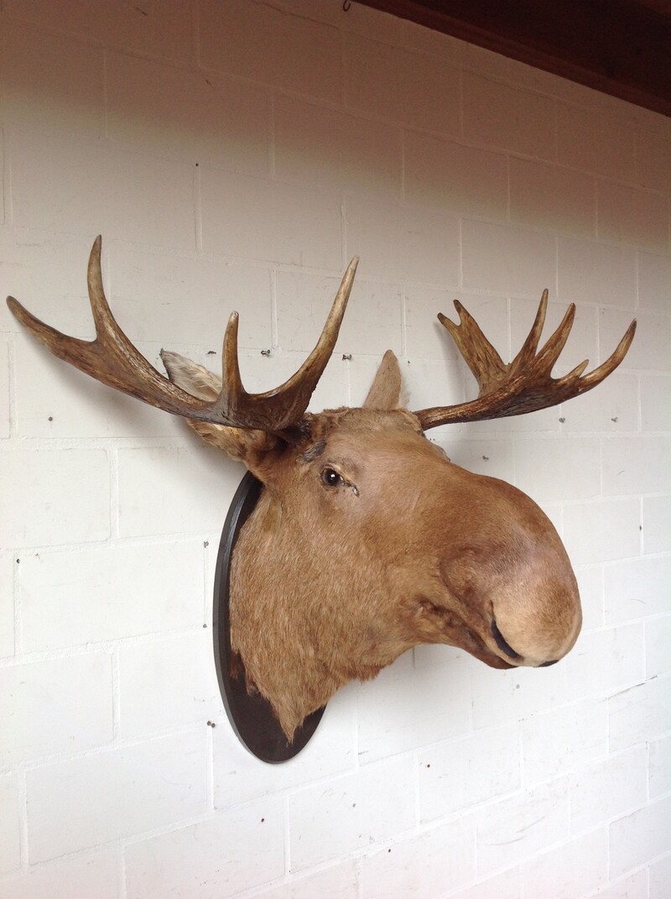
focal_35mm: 35
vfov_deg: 52.7
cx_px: 336
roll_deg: +2.4
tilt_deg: -1.5
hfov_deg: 40.6
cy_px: 450
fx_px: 907
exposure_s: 1/120
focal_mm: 4.28
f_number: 2.4
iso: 80
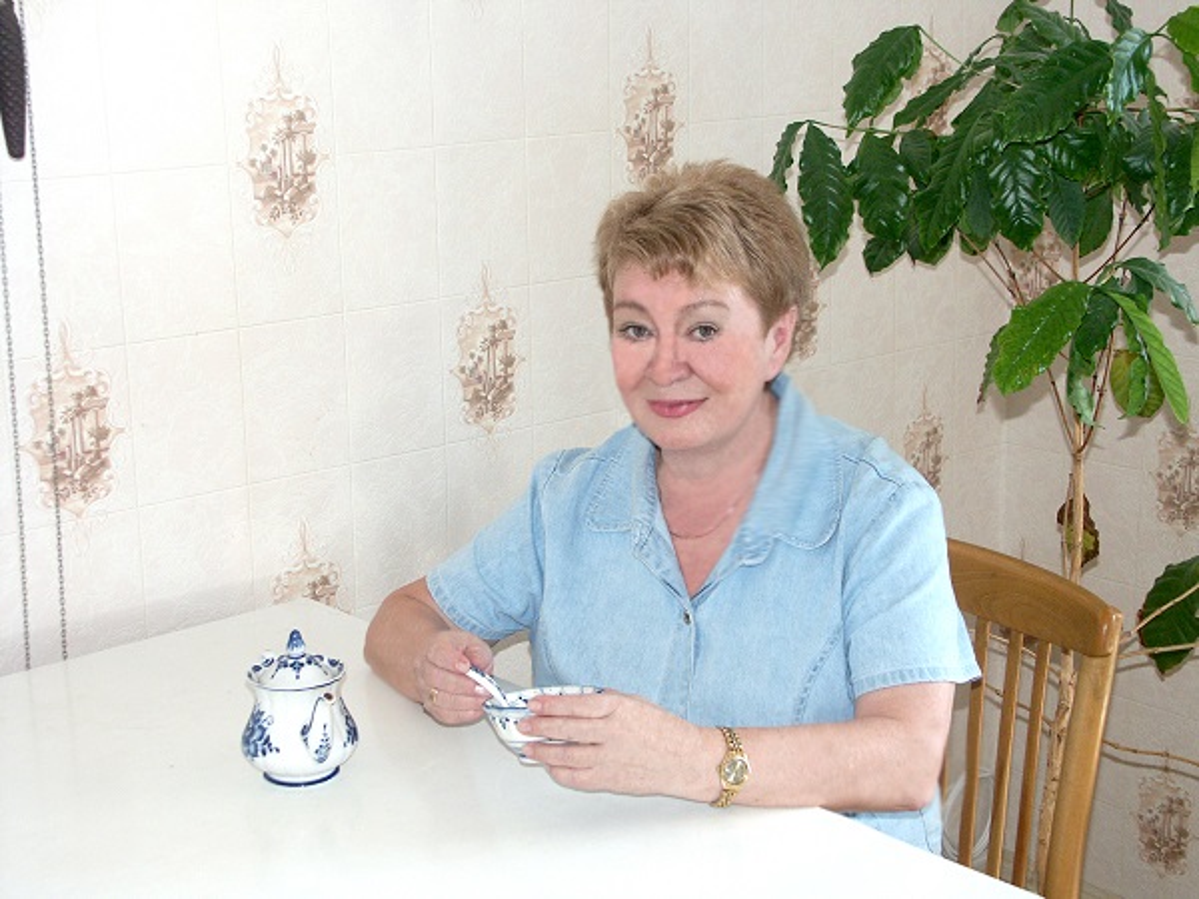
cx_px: 600
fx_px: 1905
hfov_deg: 34.9
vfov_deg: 26.6
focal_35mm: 55
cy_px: 450
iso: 100
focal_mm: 14.16
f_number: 3.5
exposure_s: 1/45
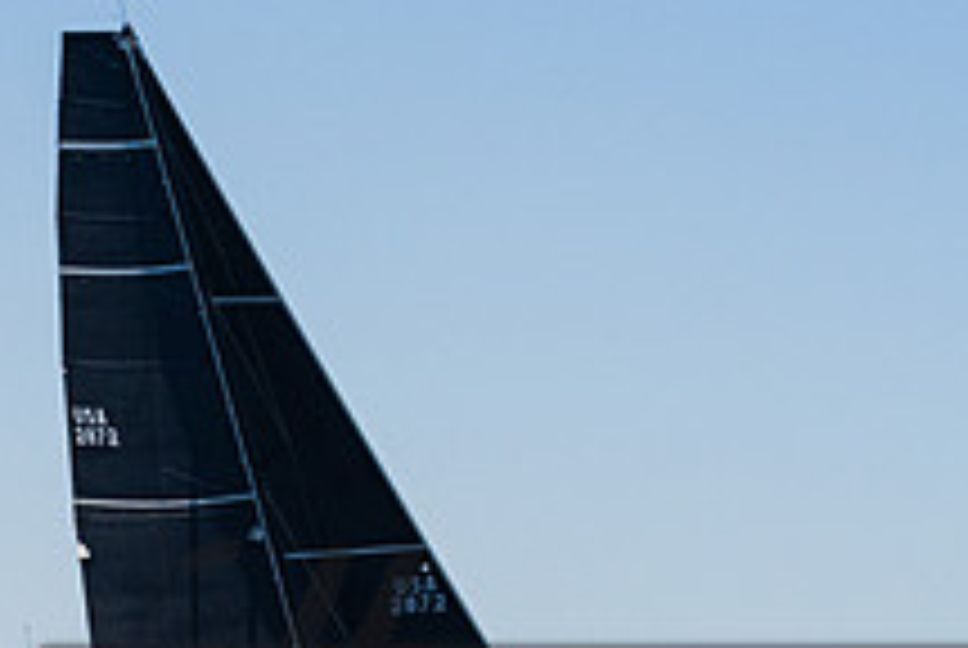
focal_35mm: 265
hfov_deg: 7.7
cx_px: 30
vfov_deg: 5.2
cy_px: 691
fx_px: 7135
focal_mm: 70
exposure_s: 1/2500
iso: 500
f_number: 8
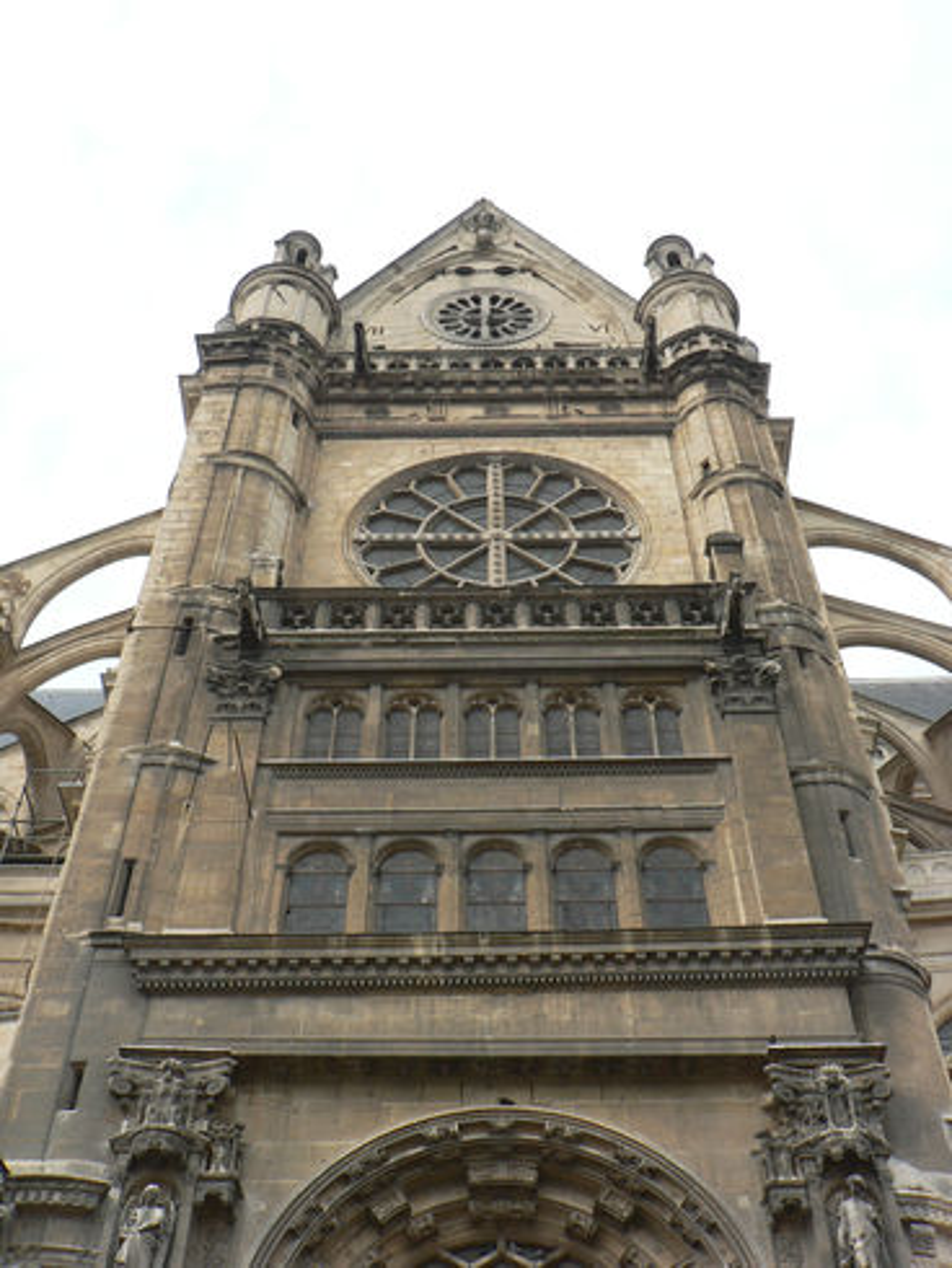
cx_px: 476
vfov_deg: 49.0
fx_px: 1392
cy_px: 634
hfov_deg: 37.8
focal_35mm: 38
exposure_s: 1/200
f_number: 4
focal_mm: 6.5
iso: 64
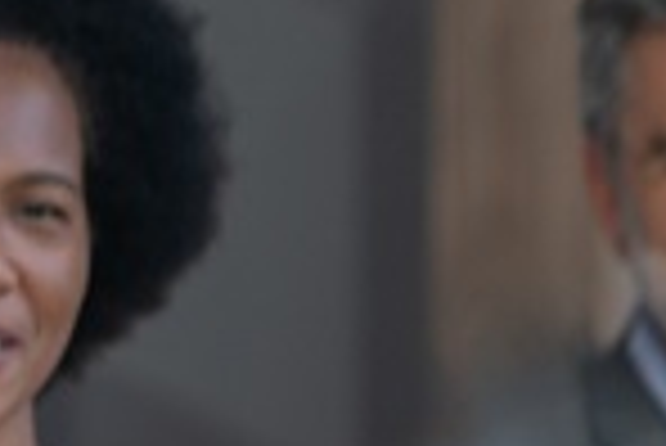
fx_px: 10611
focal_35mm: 573
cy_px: 748
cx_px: 1746
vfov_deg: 2.4
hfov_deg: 3.5
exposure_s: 1/1000
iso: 250
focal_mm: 85
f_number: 2.2
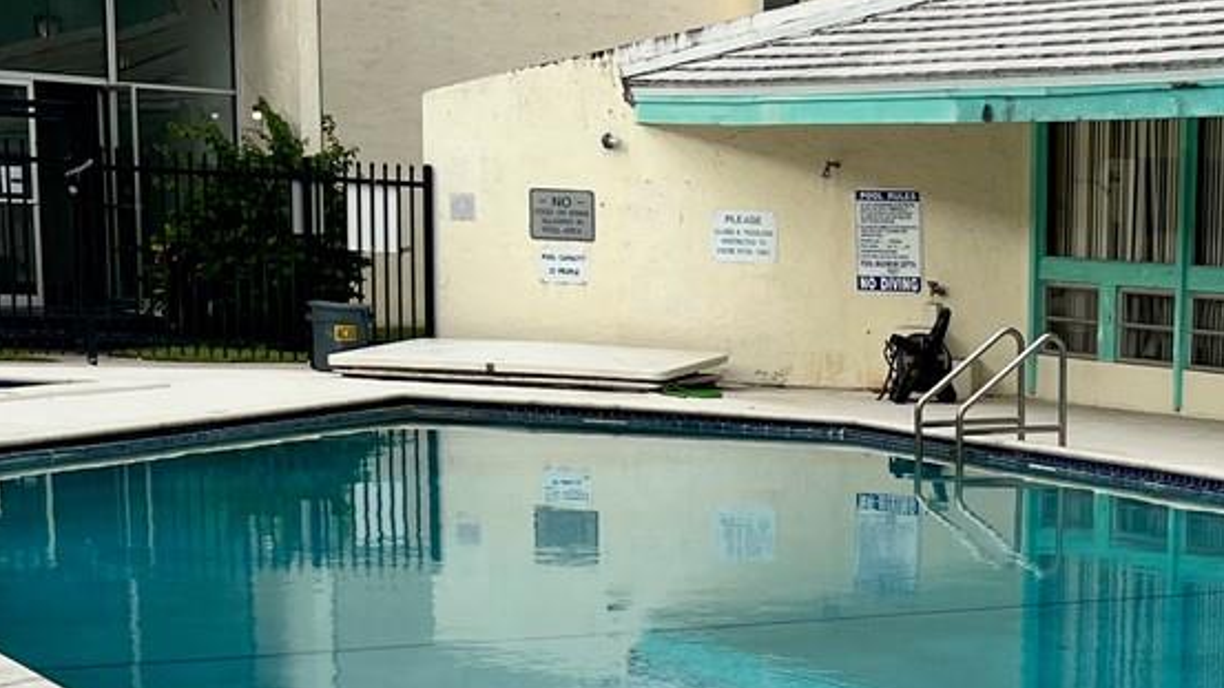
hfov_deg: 24.4
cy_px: 741
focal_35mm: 82
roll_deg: -2.4
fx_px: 2661
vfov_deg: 14.4
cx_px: 1304
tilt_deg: -11.5
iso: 50
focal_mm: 5.7
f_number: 1.5
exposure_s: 1/2123
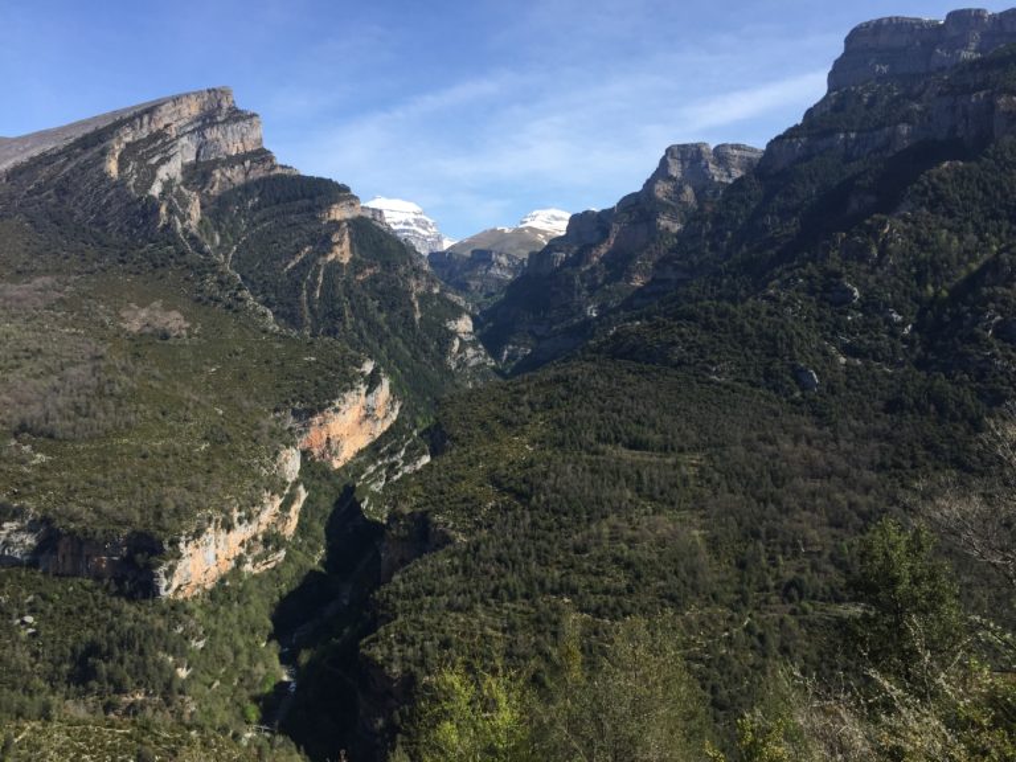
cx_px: 508
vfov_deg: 48.2
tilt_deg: -4.3
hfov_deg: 61.7
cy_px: 381
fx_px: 851
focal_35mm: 29
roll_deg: -2.3
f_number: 2.2
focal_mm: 4.15
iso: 32
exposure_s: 1/1799
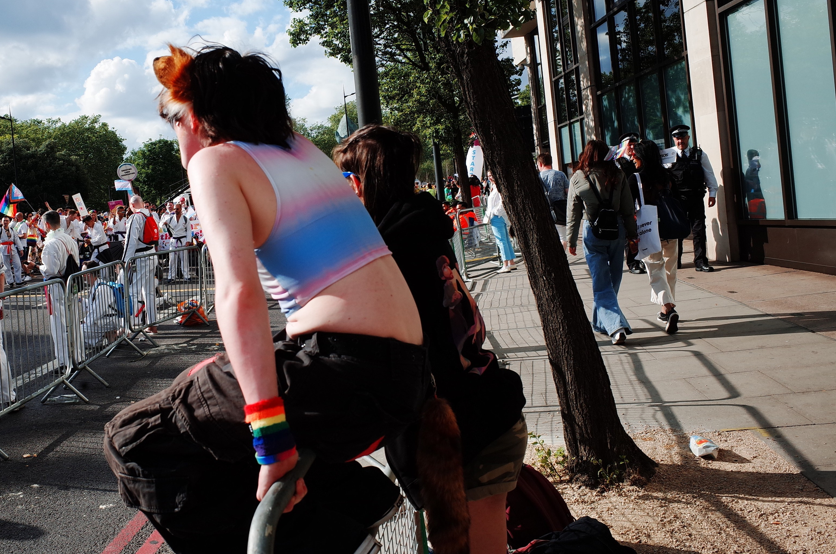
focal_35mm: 37
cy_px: 225
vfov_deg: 35.7
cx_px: 296
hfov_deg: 51.2
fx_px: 857
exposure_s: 1/400
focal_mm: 18.3
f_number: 6.3
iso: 100
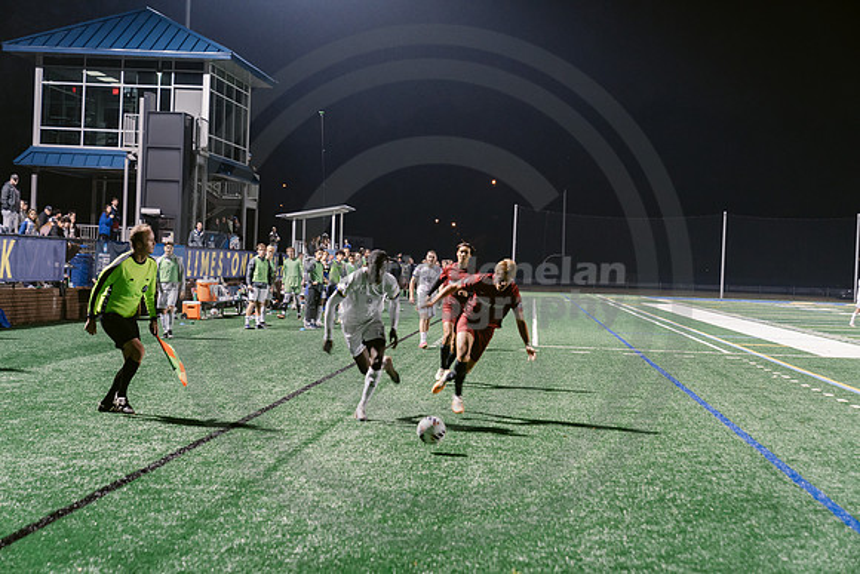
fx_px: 1673
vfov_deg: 19.5
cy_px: 287
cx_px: 430
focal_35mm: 70
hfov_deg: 28.8
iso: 2500
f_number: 3.5
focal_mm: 70
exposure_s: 1/125
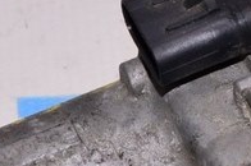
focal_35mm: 228
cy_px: 303
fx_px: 1584
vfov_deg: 5.9
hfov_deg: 9.1
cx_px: 164
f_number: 8
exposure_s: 1/200
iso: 1600
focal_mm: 29
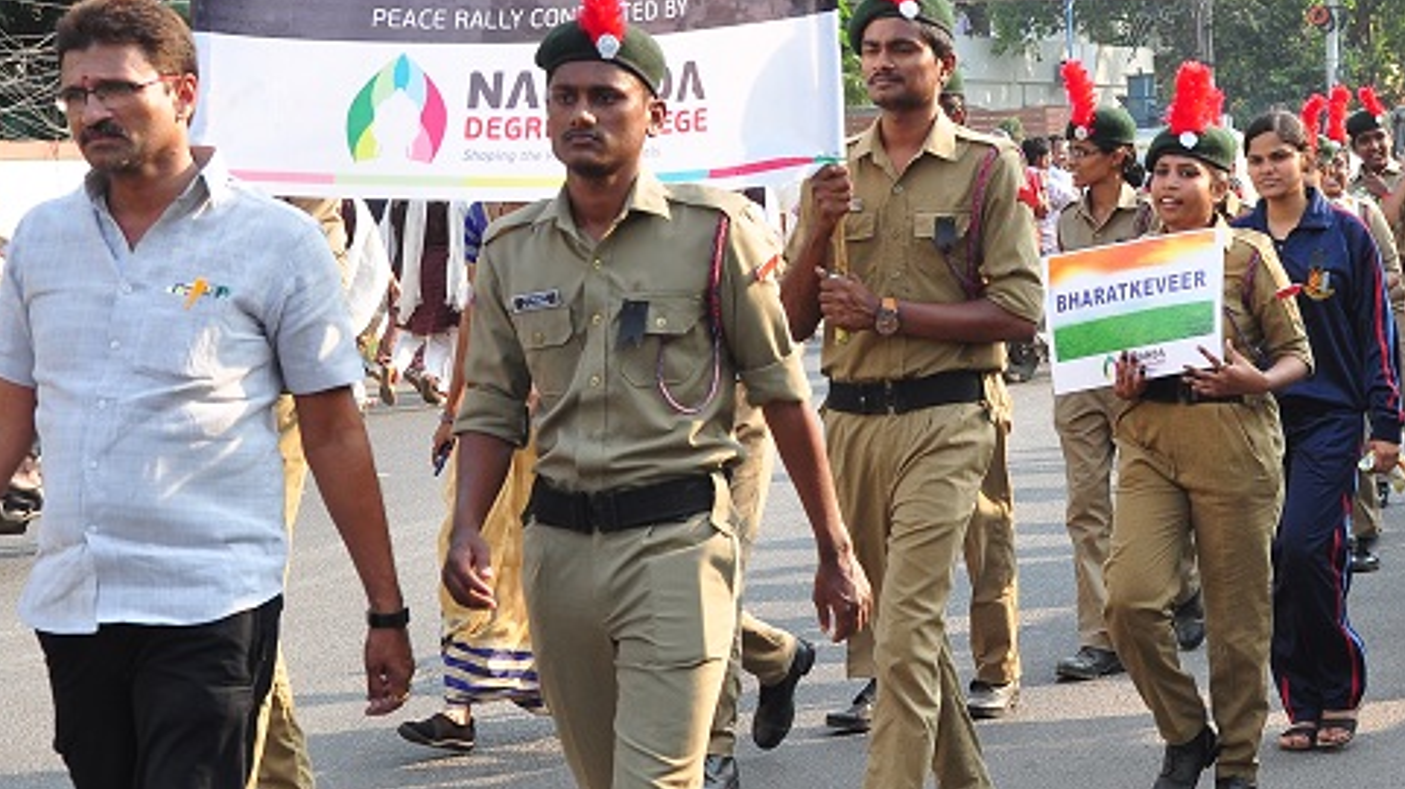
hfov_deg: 22.6
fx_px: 3500
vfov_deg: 12.8
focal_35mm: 94
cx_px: 973
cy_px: 270
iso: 400
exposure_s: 1/400
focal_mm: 32
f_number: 10
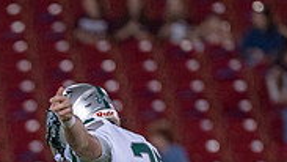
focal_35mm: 915
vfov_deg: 1.3
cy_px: 264
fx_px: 6964
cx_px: 24
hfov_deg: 2.4
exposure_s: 1/2000
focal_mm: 197
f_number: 2.8
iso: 2500
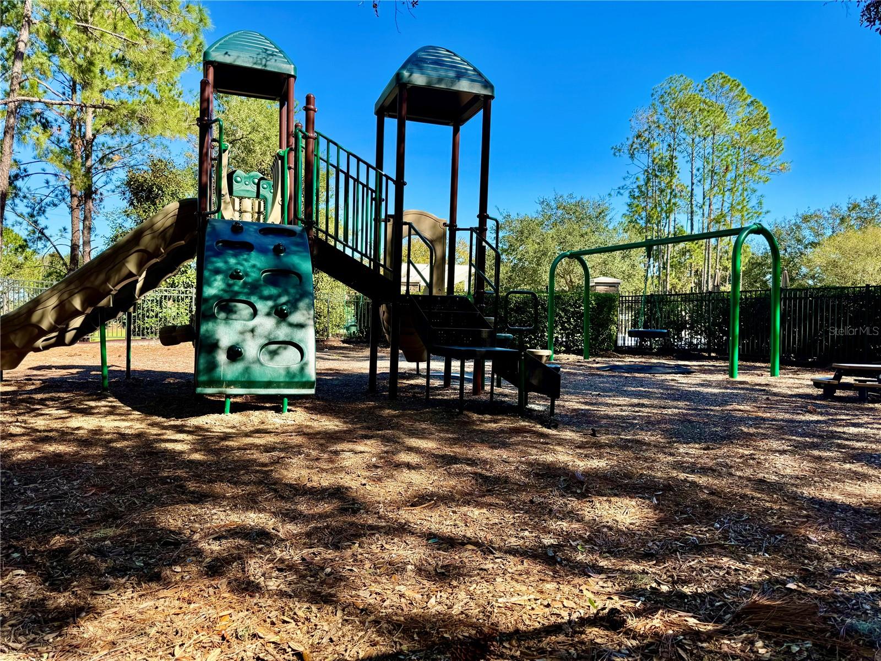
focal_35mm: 24
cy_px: 330
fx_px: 611
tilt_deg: +0.6
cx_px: 440
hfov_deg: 71.6
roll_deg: -1.0
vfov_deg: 56.8
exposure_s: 1/1395
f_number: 1.78
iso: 80
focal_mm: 6.76
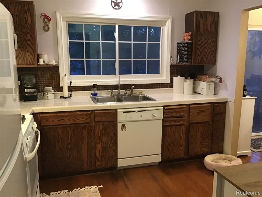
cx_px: 131
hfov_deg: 58.4
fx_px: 235
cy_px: 98
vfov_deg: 45.4
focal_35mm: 31
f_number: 2.4
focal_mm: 3.3
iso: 200
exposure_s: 1/17
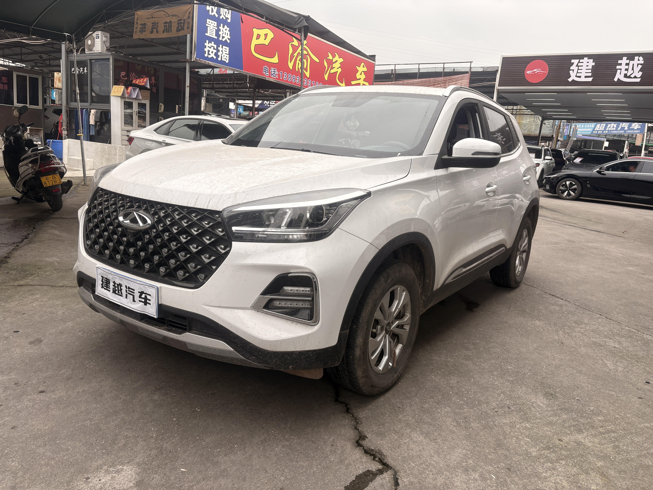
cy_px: 245
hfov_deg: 67.3
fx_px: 490
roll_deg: -3.5
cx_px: 326
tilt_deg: -8.7
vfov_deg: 53.1
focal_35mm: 26
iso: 50
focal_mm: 5.96
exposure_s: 1/959
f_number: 1.6
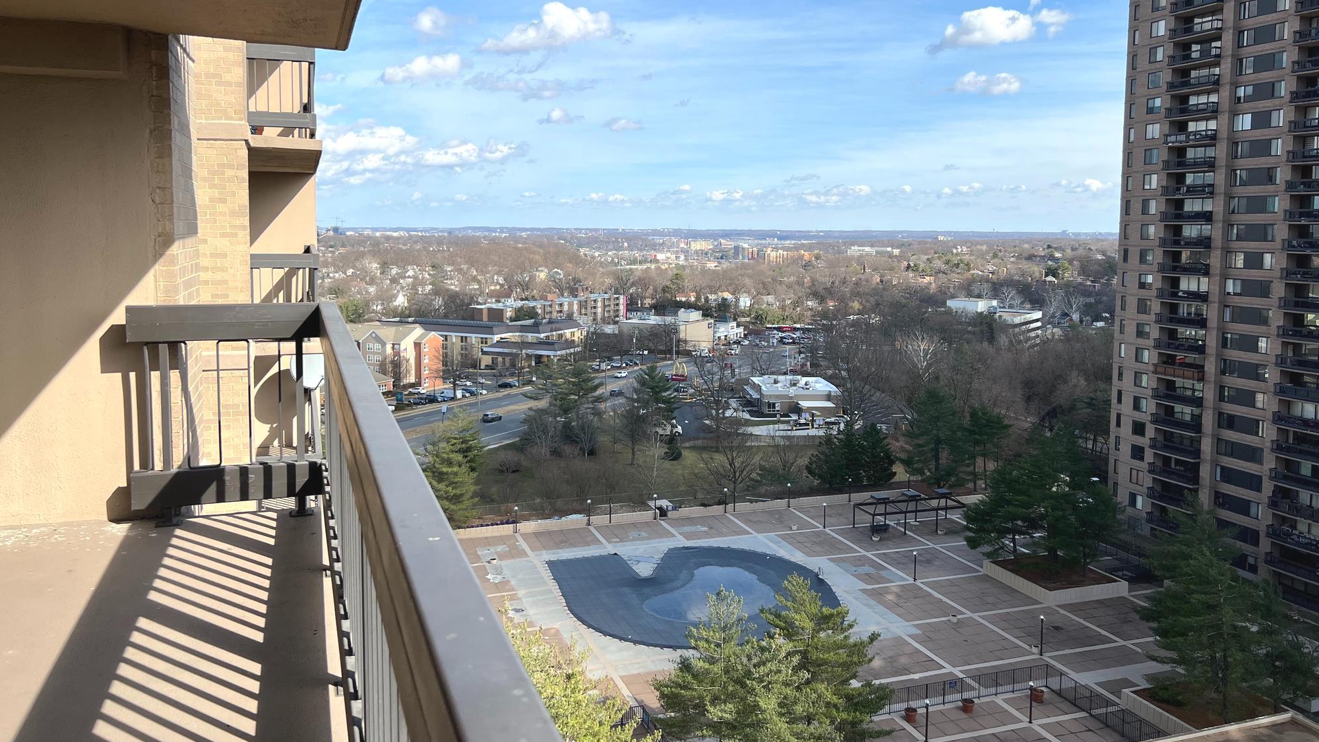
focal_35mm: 29
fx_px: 1014
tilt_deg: -3.3
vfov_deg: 40.0
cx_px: 666
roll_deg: +0.5
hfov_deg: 66.1
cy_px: 301
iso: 50
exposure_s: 1/4115
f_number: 1.5
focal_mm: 5.7
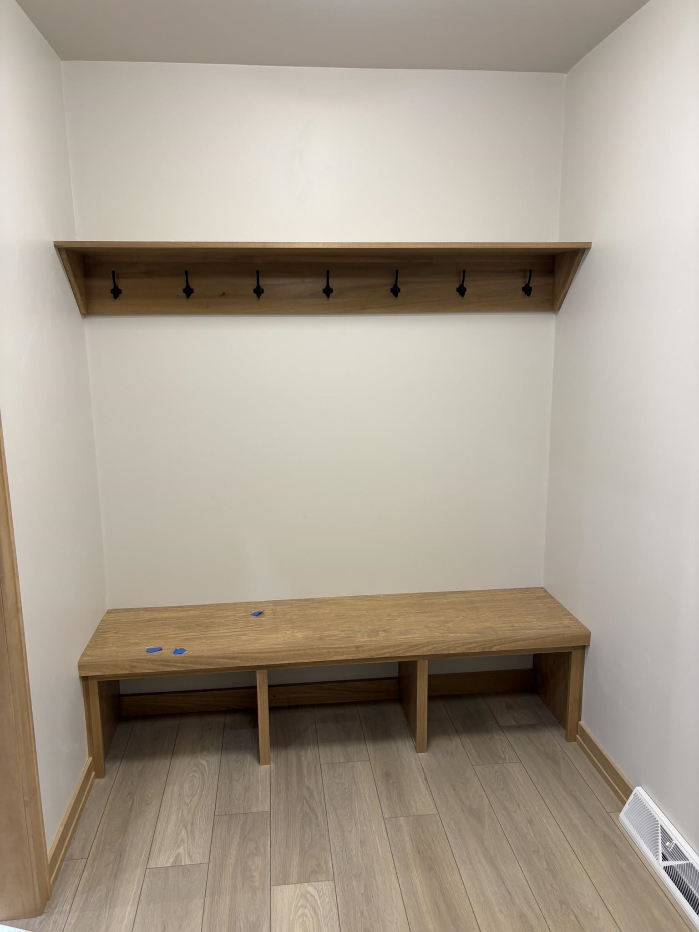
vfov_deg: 67.3
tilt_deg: -9.9
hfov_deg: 53.1
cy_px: 466
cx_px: 350
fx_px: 700
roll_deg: +0.3
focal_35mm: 26
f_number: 1.6
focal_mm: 5.96
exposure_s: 1/60
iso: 64
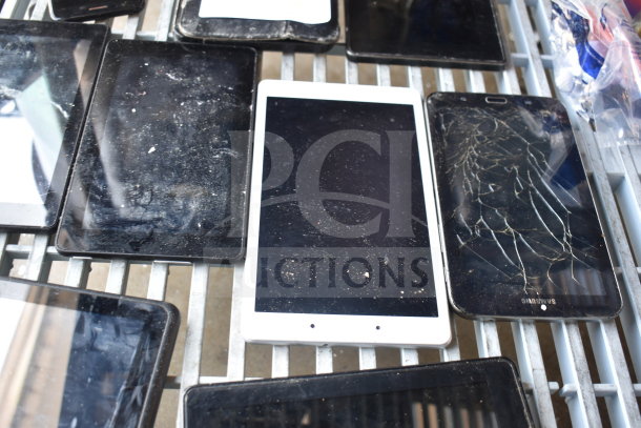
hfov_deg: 51.3
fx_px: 668
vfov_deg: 35.5
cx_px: 320
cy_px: 214
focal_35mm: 38
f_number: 4
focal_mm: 25
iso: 560
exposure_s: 1/40
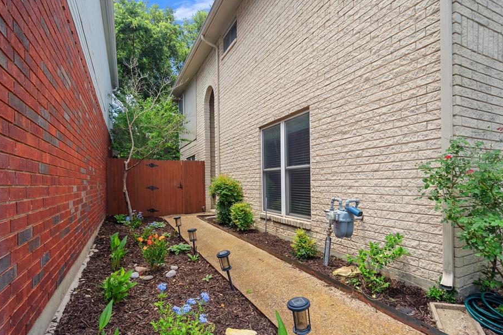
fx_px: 251
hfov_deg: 89.9
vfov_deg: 67.2
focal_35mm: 18
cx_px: 268
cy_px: 186
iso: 800
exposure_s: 1/400
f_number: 7.1
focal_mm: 16
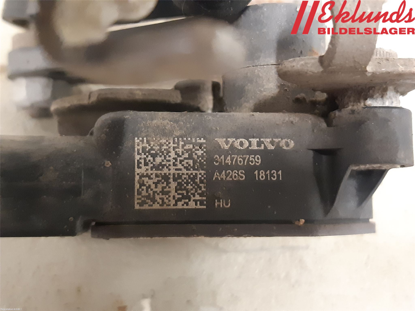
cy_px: 156
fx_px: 312
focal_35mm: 26
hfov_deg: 67.3
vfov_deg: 53.1
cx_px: 208
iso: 640
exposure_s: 1/20
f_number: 1.7
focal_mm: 3.93
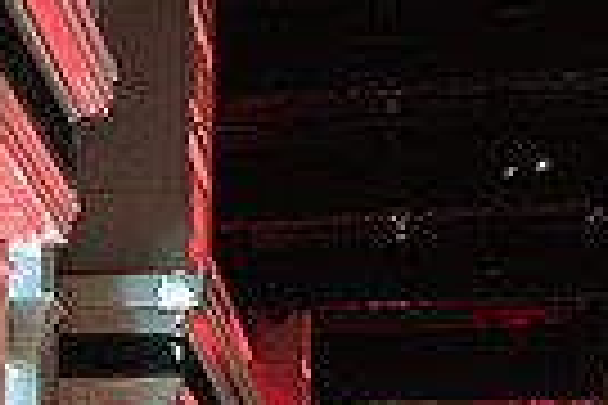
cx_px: 50
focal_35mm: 135
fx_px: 2280
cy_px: 900
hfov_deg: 15.0
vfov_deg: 9.3
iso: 800
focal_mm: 19.1
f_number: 5
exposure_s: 1/60
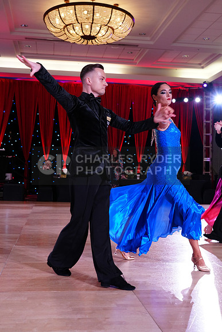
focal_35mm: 43
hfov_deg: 31.2
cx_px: 111
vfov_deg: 45.4
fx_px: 397
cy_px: 166
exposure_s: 1/250
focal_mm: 43
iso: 2500
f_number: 5
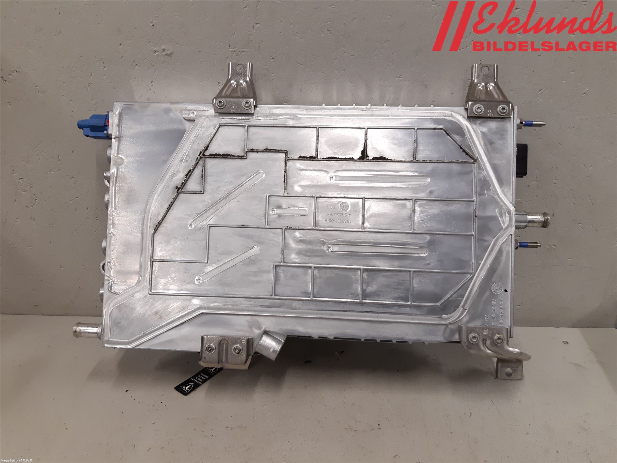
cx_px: 308
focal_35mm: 26
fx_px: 463
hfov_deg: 67.3
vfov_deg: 53.1
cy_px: 232
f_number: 1.7
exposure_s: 1/50
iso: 100
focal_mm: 3.93
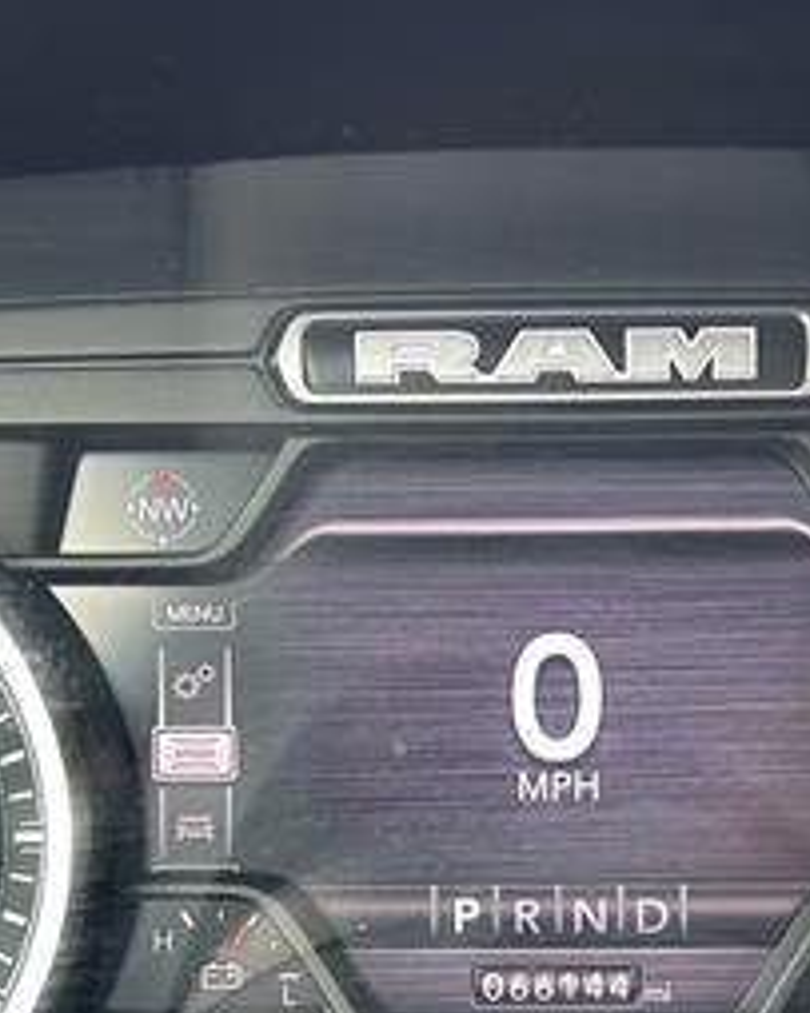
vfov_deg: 29.0
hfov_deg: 23.8
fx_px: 1919
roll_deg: -0.4
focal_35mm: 64
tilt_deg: -25.4
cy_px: 790
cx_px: 503
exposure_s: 1/121
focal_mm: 5.7
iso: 125
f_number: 1.5
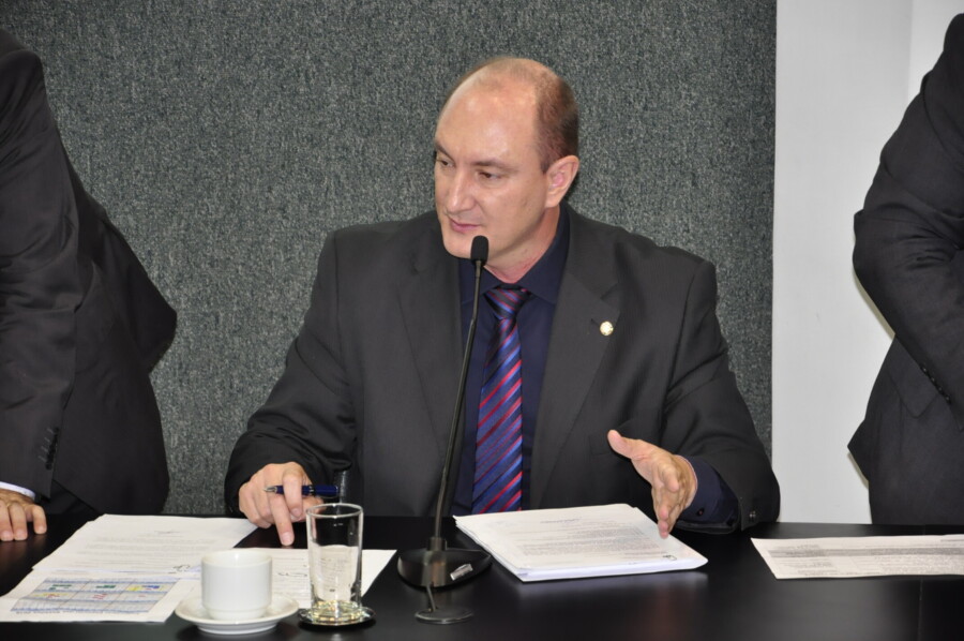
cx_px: 482
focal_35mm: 158
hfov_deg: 13.1
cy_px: 320
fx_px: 4213
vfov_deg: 8.7
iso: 800
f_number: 5.6
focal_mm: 105
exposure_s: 1/80
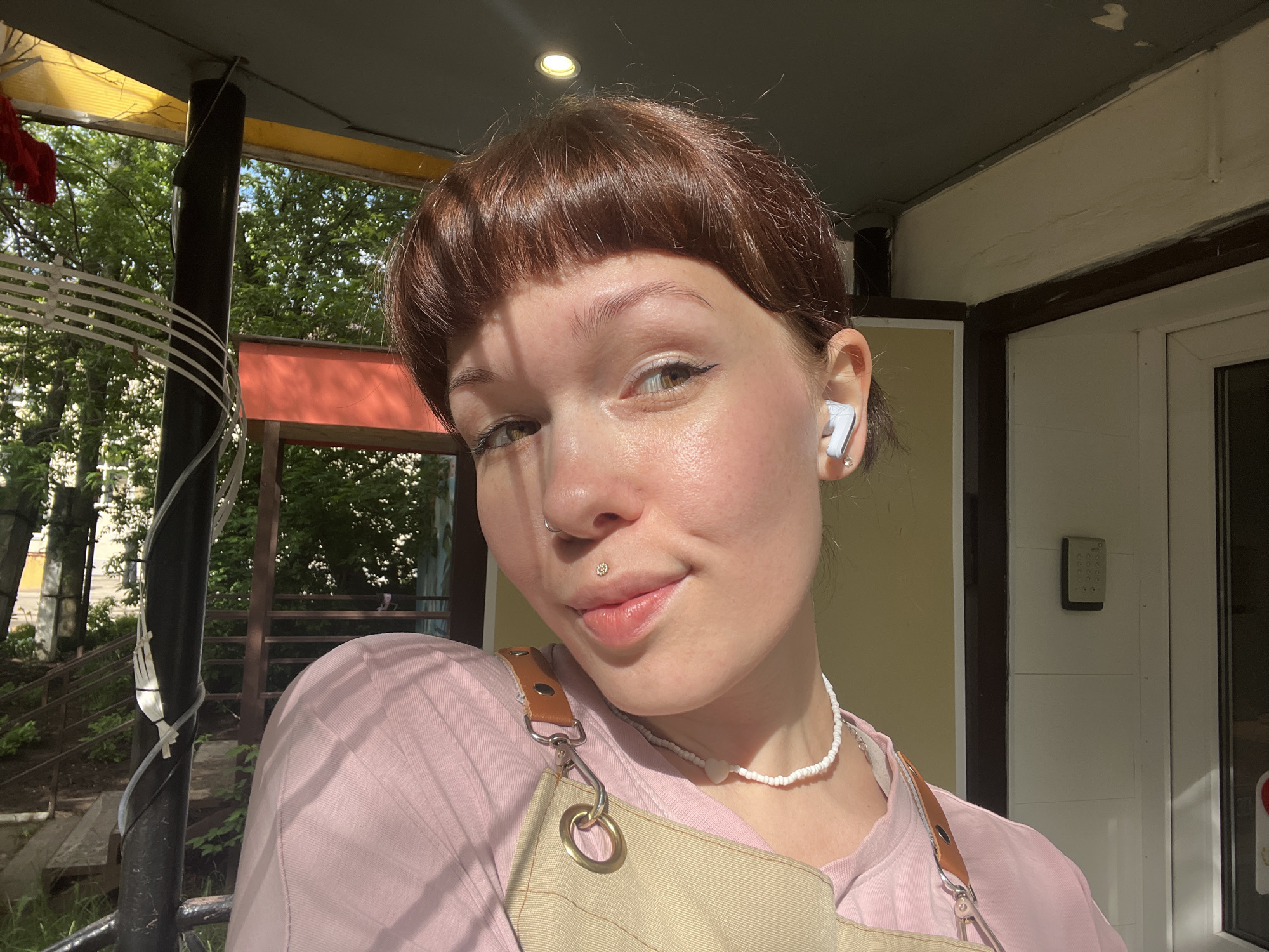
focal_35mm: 23
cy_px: 476
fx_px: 843
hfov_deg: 73.9
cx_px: 634
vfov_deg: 58.9
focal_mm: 2.71
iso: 32
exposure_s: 1/447
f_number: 2.2
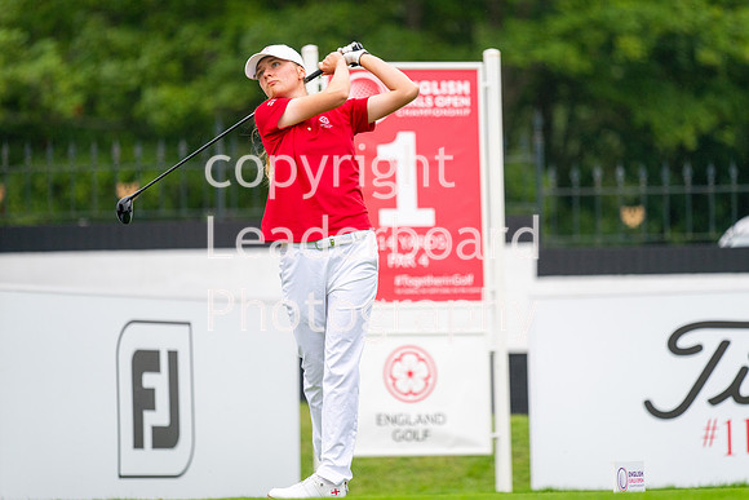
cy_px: 224
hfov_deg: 6.2
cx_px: 370
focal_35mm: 331
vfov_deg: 4.2
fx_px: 6893
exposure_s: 1/1600
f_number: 4
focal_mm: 300
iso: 400
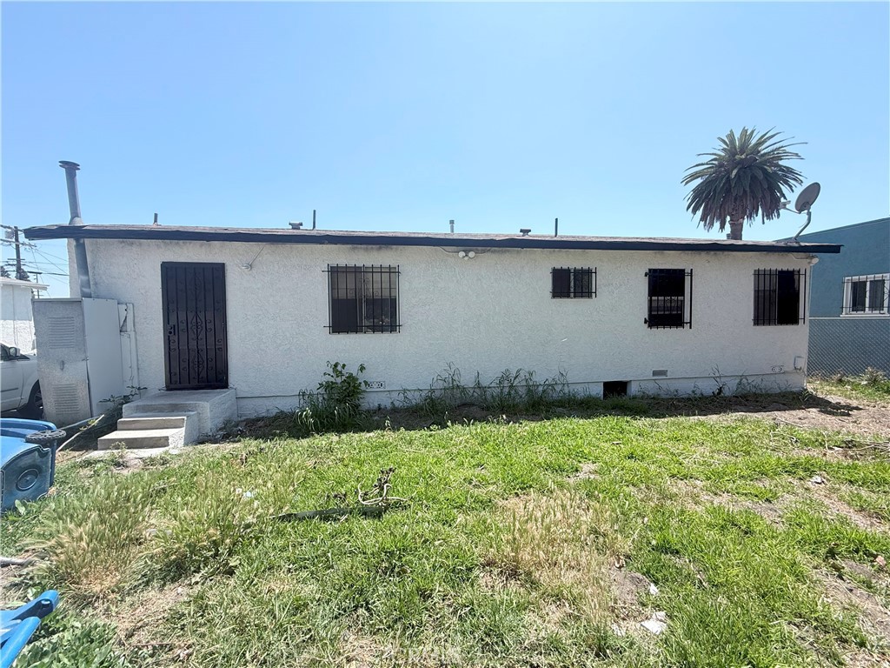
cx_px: 445
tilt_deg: -1.7
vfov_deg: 85.7
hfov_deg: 102.1
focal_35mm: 14
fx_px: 360
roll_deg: +0.8
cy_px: 334
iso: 50
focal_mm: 2.22
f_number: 2.2
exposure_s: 1/1017
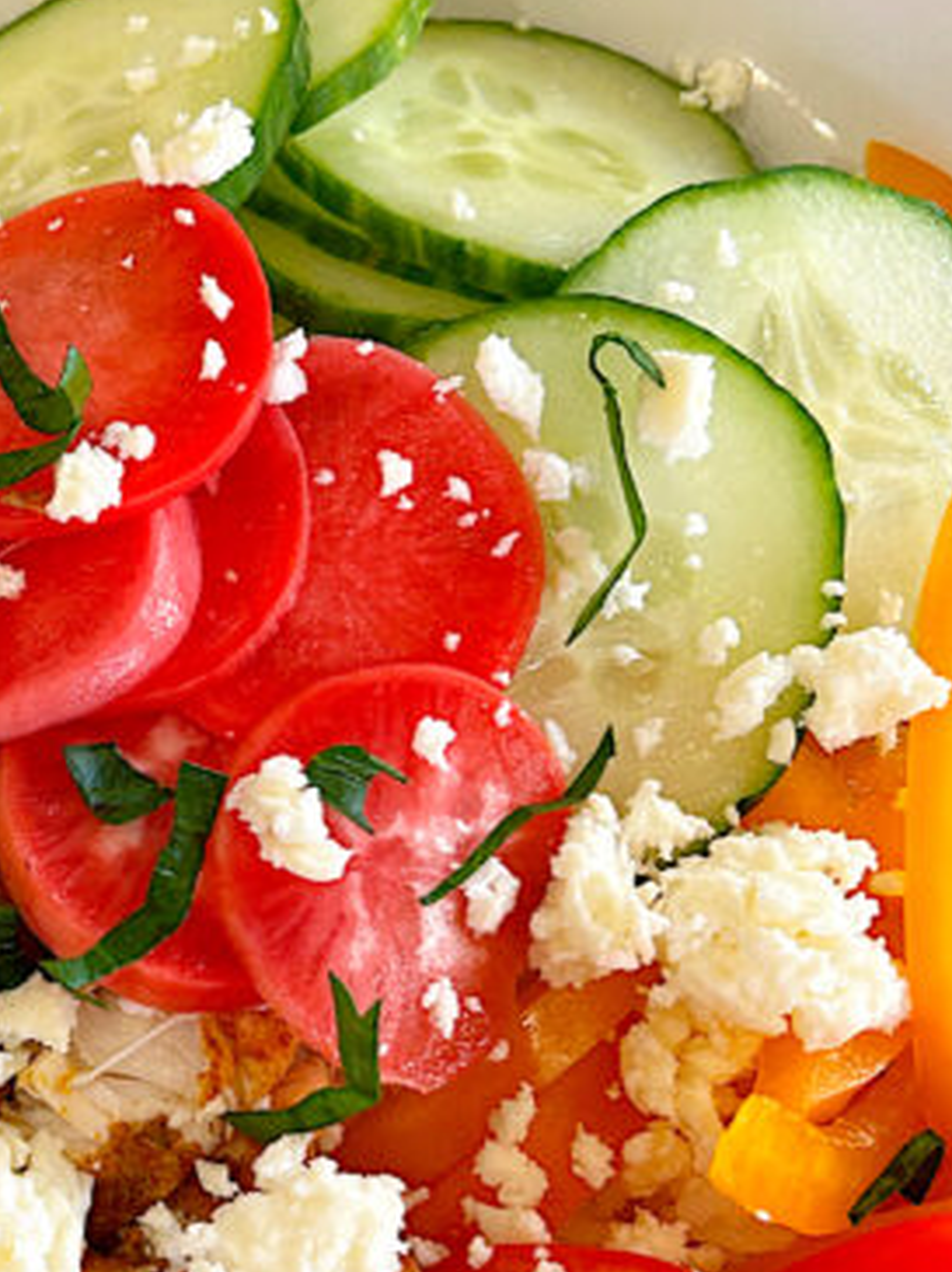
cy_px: 760
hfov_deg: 19.5
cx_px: -19
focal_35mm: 73
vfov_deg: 26.7
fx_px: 2682
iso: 80
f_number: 1.5
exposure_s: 1/60
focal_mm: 5.7
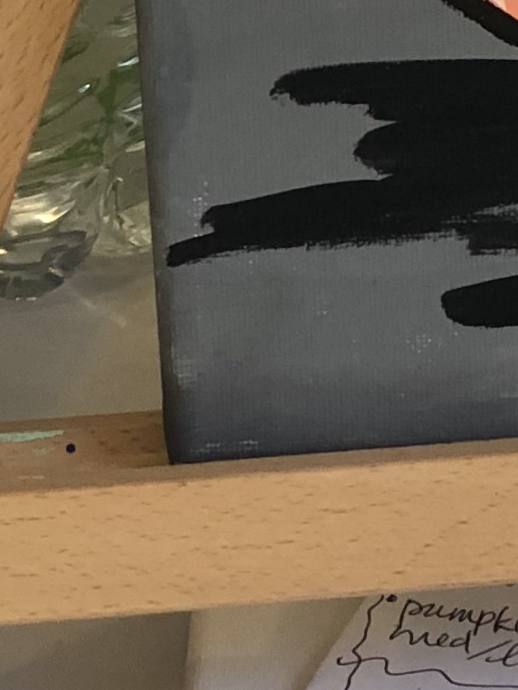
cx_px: 1263
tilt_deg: -26.9
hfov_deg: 4.4
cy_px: -302
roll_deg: +0.0
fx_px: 6640
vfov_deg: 5.9
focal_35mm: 333
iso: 40
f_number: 2.8
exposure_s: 1/60
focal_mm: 6.6
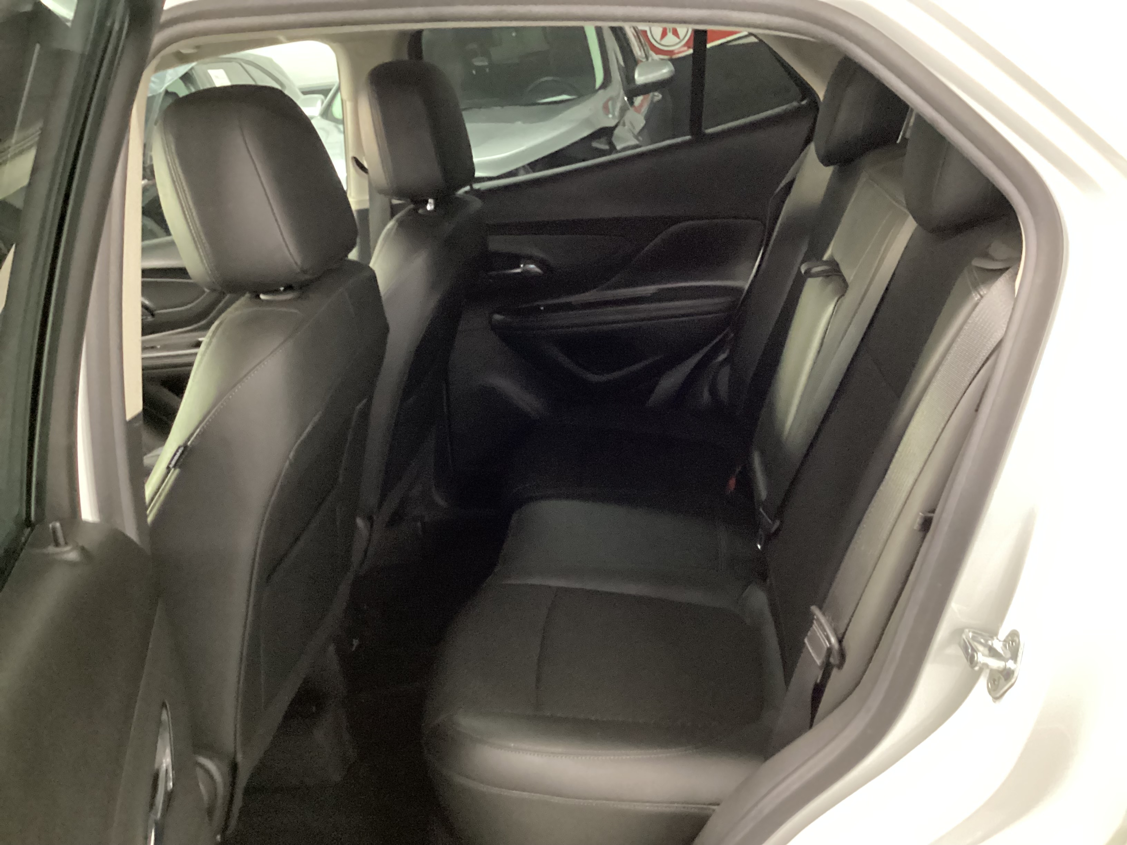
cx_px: 564
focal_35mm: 31
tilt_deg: -23.7
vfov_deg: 45.4
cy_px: 422
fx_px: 1009
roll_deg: +6.1
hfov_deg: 58.4
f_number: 2.4
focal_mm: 3.3
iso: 640
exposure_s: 1/17
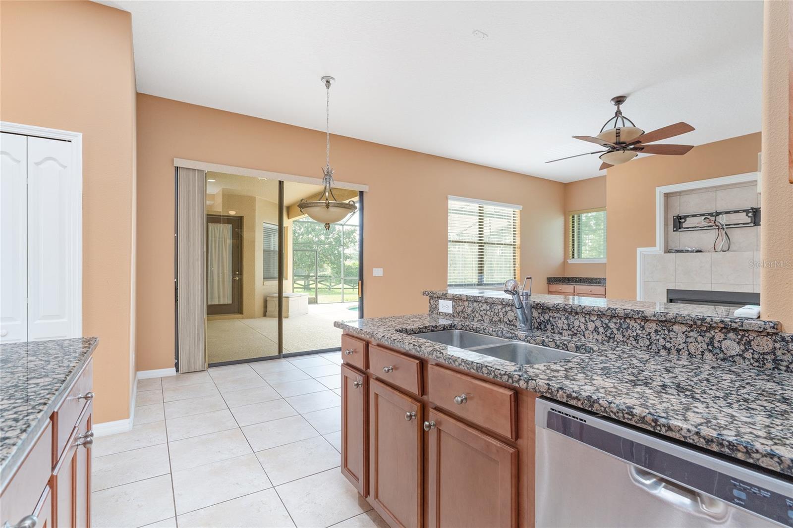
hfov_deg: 92.6
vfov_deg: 69.8
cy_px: 264
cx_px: 396
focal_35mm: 17
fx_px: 379
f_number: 7.1
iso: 250
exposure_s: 1/5
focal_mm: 17.2
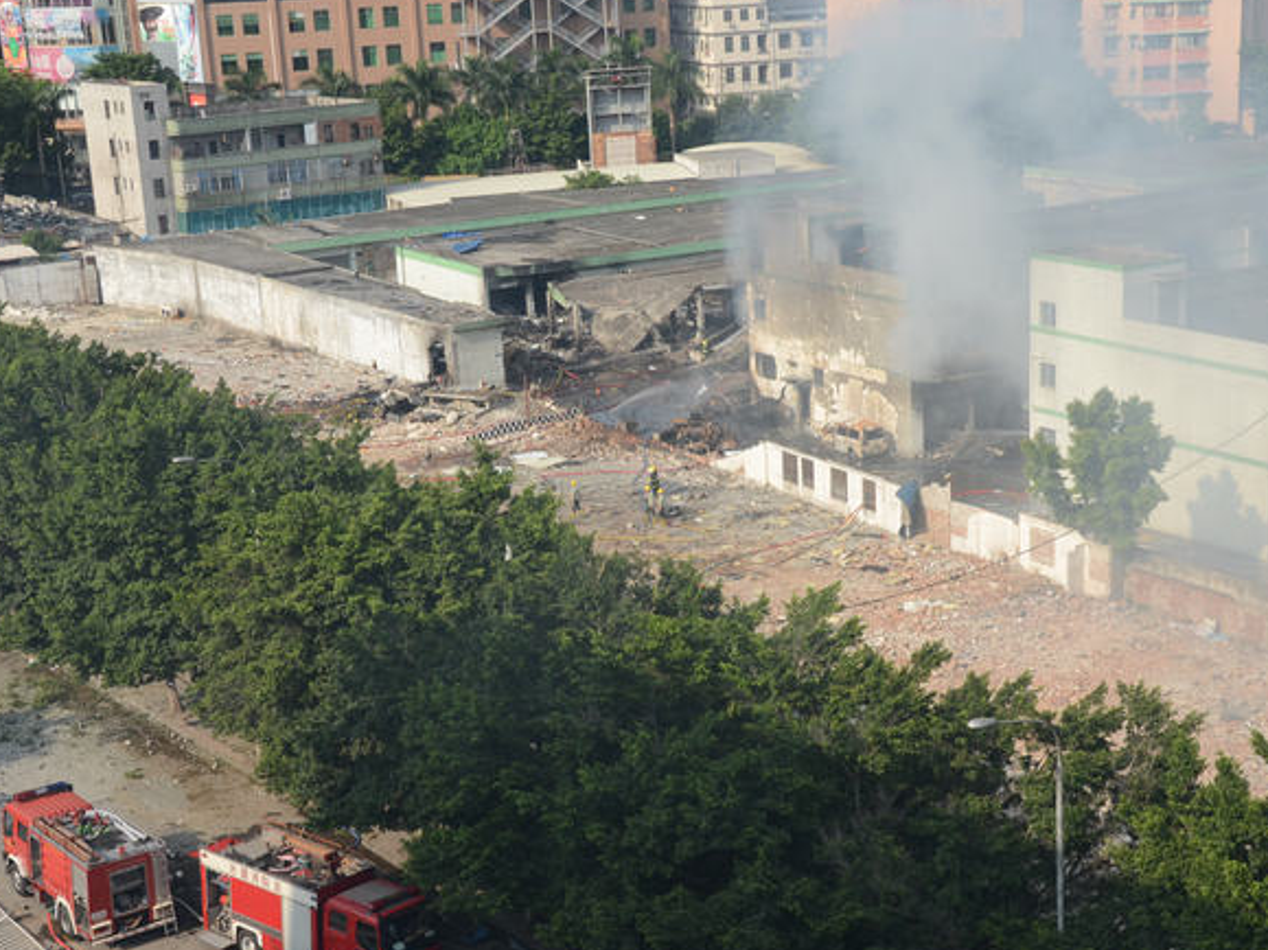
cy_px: 530
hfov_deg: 31.4
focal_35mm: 62
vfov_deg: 23.8
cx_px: 670
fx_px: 2258
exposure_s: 1/800
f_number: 9
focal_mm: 31
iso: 500
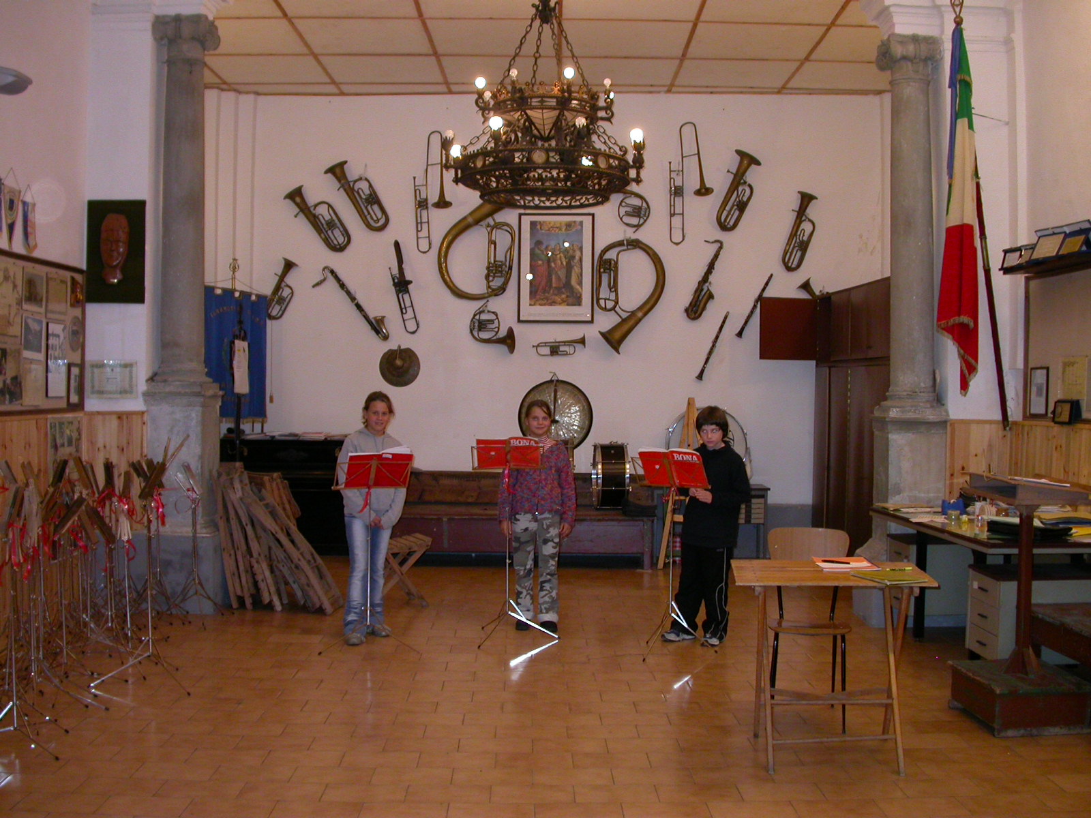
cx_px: 546
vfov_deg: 37.7
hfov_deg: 49.0
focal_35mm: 38
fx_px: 1198
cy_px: 409
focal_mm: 7.85
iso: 200
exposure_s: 1/60
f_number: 2.6
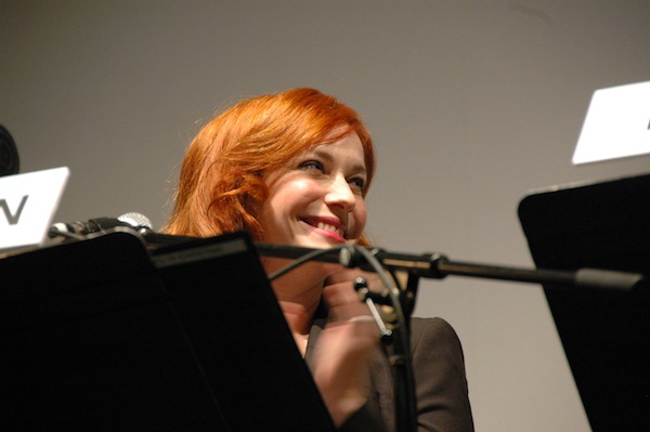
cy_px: 216
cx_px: 325
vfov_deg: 4.6
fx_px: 5412
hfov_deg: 6.9
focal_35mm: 300
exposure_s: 1/25
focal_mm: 200
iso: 1600
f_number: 5.6
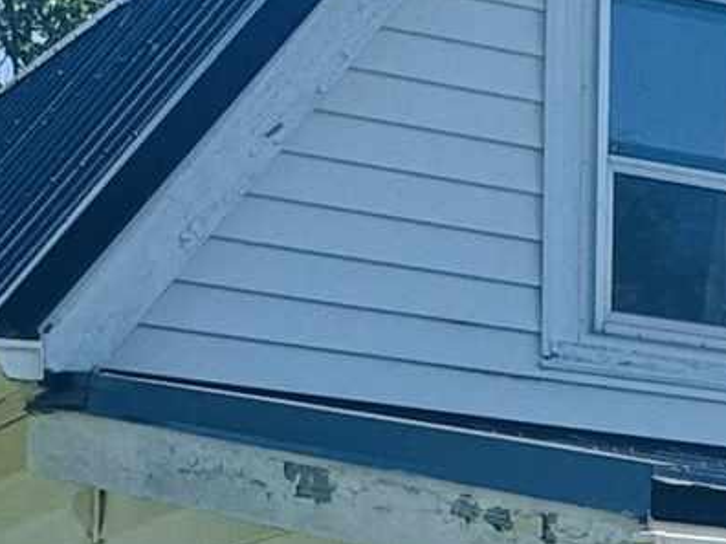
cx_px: 1692
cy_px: 861
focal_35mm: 186
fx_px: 3901
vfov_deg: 7.8
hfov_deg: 9.5
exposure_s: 1/3802
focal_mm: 6.76
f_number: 1.78
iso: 80
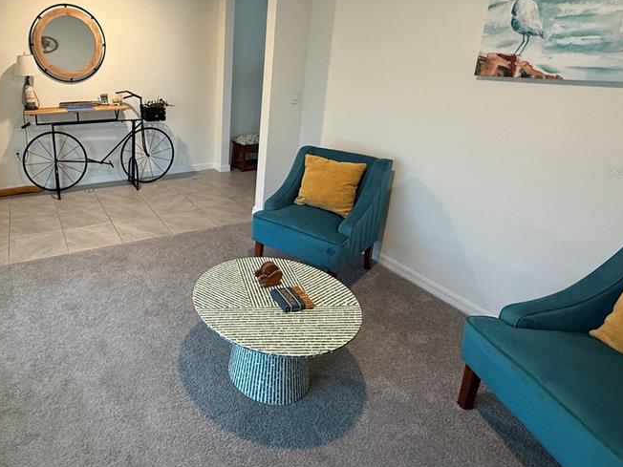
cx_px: 175
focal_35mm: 22
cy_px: 172
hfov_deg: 72.4
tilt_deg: -16.5
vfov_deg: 60.2
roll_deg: +0.5
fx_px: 396
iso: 320
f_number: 2.2
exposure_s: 1/60
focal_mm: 2.22
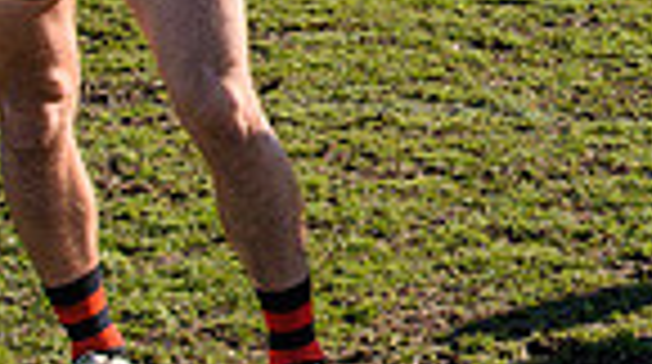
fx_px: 3159
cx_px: 1003
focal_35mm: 183
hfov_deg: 11.3
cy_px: -215
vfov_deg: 6.5
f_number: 5.6
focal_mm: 25
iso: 100
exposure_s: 1/400
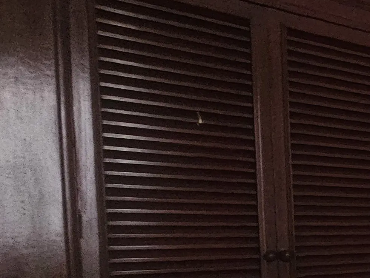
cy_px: 252
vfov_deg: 26.6
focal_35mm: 53
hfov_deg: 20.4
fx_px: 567
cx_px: 712
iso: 640
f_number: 2.2
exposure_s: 1/24
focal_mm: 2.2
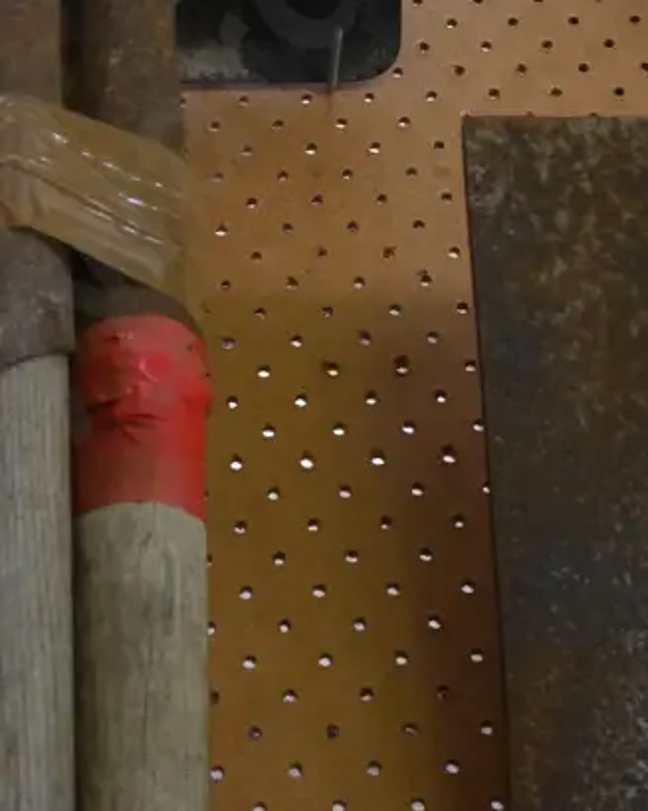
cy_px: 220
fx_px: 2110
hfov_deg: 17.3
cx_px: 136
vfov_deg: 21.6
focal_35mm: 88
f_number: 4.2
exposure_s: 1/15
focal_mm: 18
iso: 3200
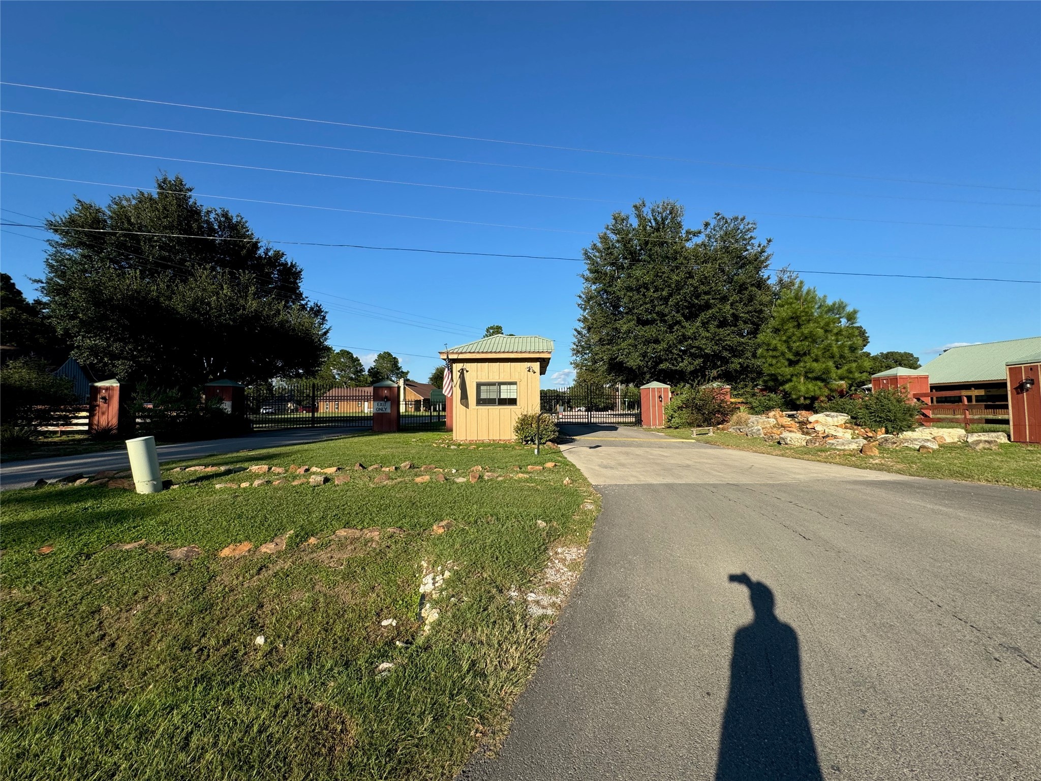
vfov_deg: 85.7
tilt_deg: +1.6
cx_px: 520
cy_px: 390
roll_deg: +1.2
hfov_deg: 102.1
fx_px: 421
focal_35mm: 14
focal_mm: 2.22
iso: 50
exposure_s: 1/1536
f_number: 2.2
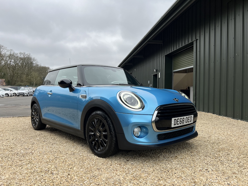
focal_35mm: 26
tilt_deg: -1.1
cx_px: 124
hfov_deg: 67.3
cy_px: 93
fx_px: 186
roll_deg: +0.5
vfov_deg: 53.1
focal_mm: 5.7
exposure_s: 1/827
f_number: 1.5
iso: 50
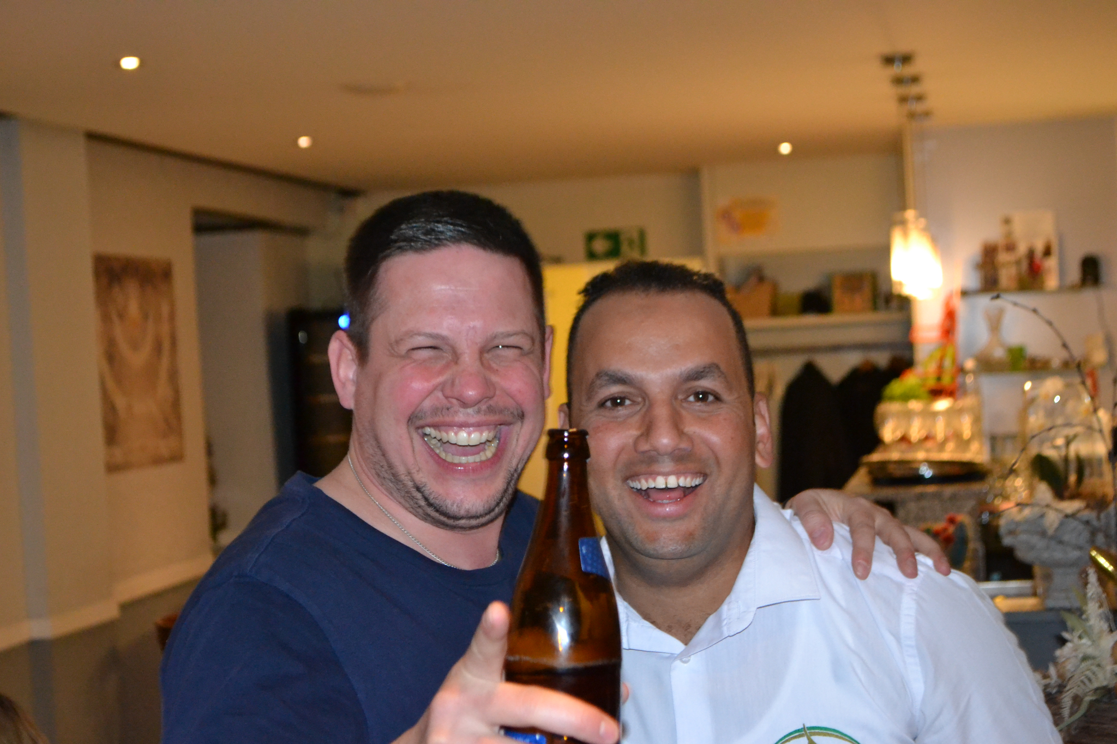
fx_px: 2141
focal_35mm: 69
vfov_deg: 19.7
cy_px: 372
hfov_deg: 29.2
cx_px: 558
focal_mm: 46
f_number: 5.3
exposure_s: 1/60
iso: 3200
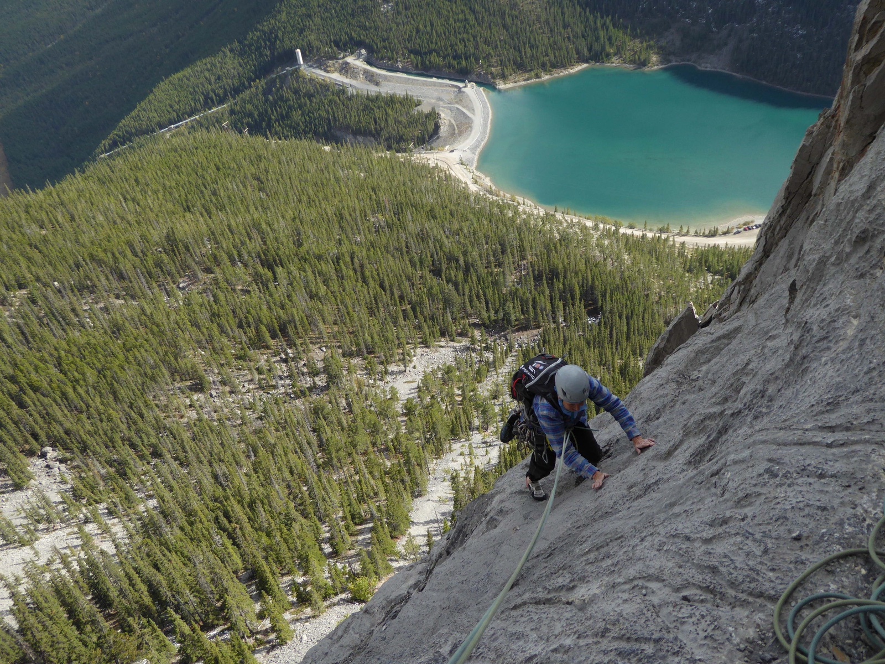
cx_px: 442
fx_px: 793
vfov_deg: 45.4
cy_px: 332
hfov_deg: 58.4
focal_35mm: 31
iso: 100
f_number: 3.5
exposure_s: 1/500
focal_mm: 5.4
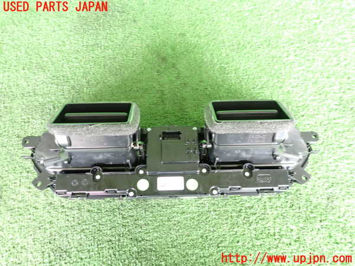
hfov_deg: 69.4
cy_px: 133
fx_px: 256
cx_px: 178
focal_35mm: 25
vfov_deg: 54.9
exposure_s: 1/30
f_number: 2
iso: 320
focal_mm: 4.5
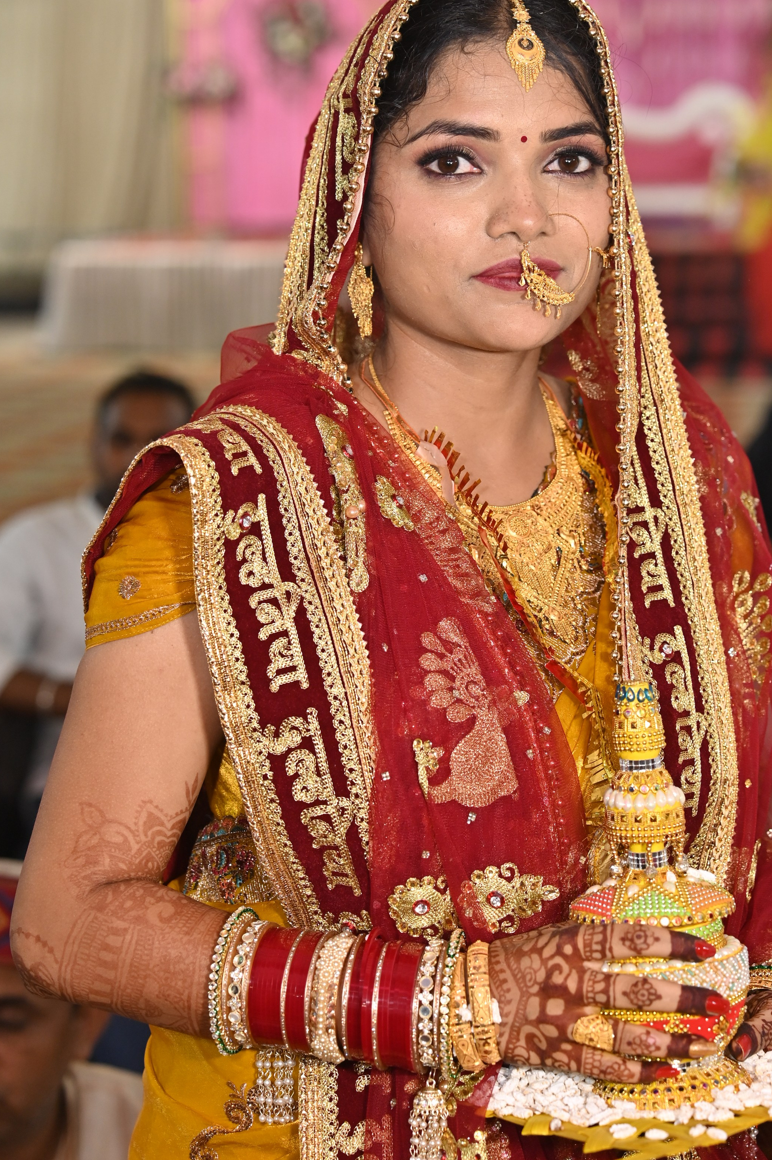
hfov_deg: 15.5
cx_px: 444
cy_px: 512
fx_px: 2835
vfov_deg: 23.1
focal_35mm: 88
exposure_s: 1/100
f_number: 3.5
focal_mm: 67
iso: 640
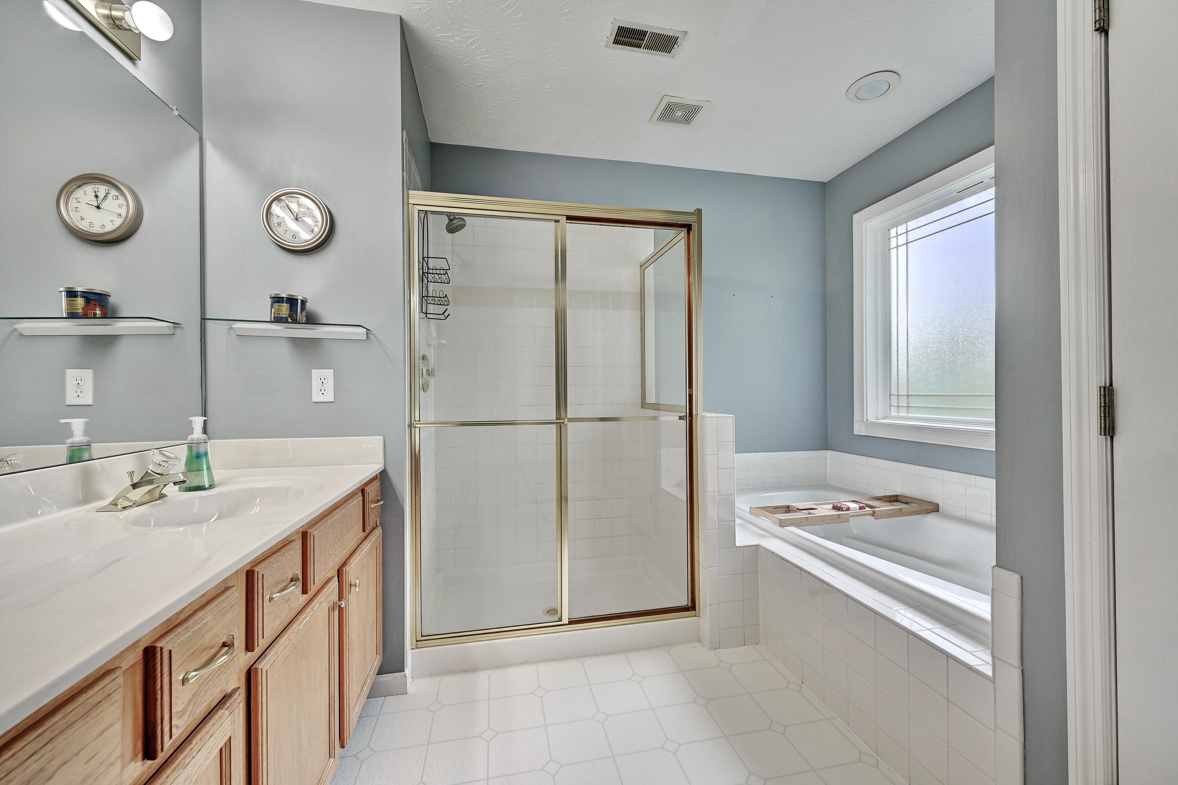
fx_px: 458
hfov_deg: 104.3
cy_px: 392
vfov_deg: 81.2
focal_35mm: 14
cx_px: 589
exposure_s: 1/15
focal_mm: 14
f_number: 8
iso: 400
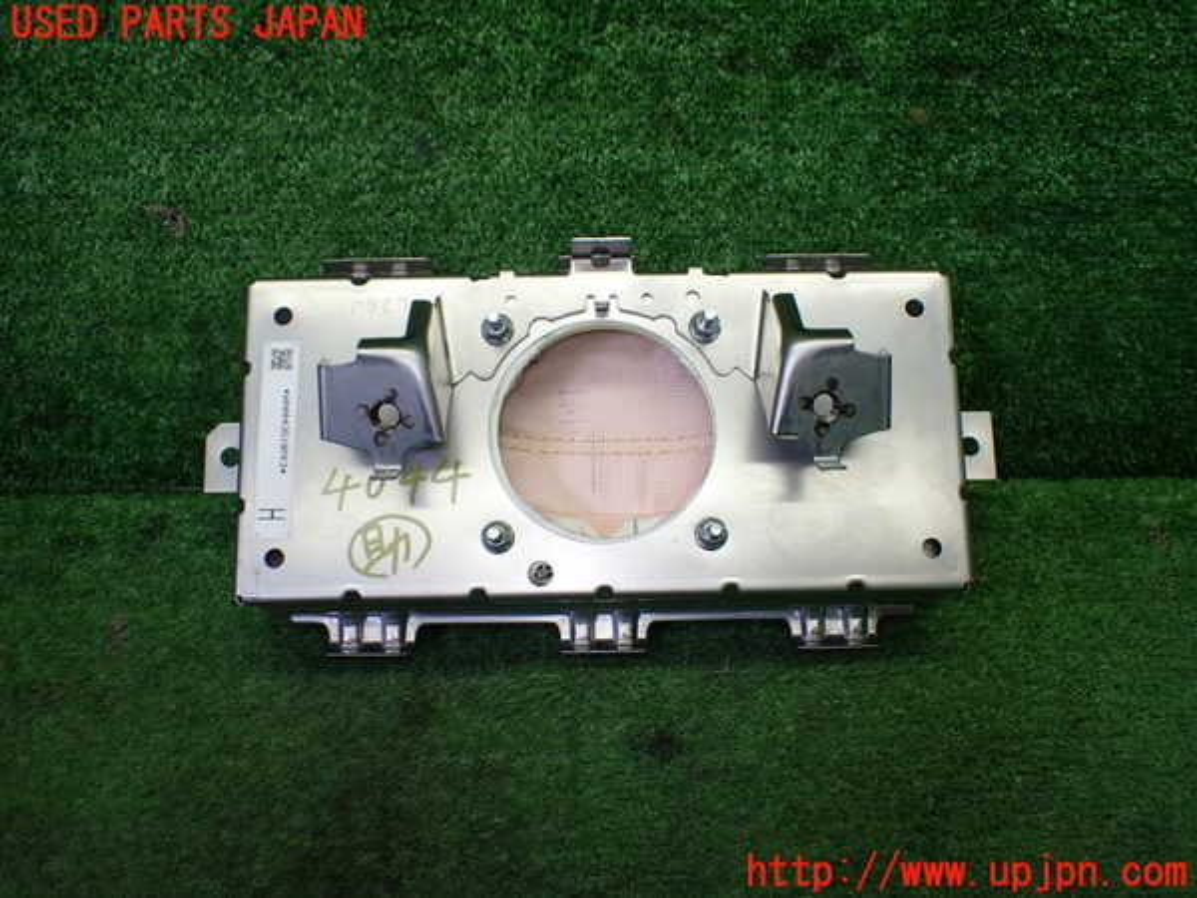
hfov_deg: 60.0
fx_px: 1037
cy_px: 449
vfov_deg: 46.8
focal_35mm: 30
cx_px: 598
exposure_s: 1/125
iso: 200
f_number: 2.3
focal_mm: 5.4
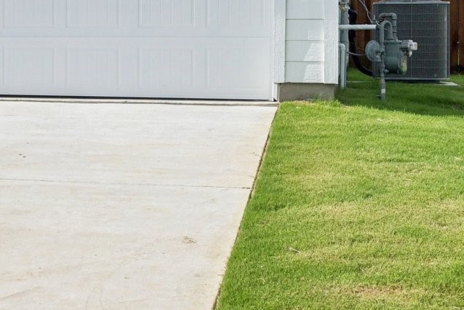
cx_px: -224
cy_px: -88
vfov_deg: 13.6
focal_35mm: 97
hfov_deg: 18.7
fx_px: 1251
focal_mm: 30
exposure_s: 1/2500
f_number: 8
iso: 400
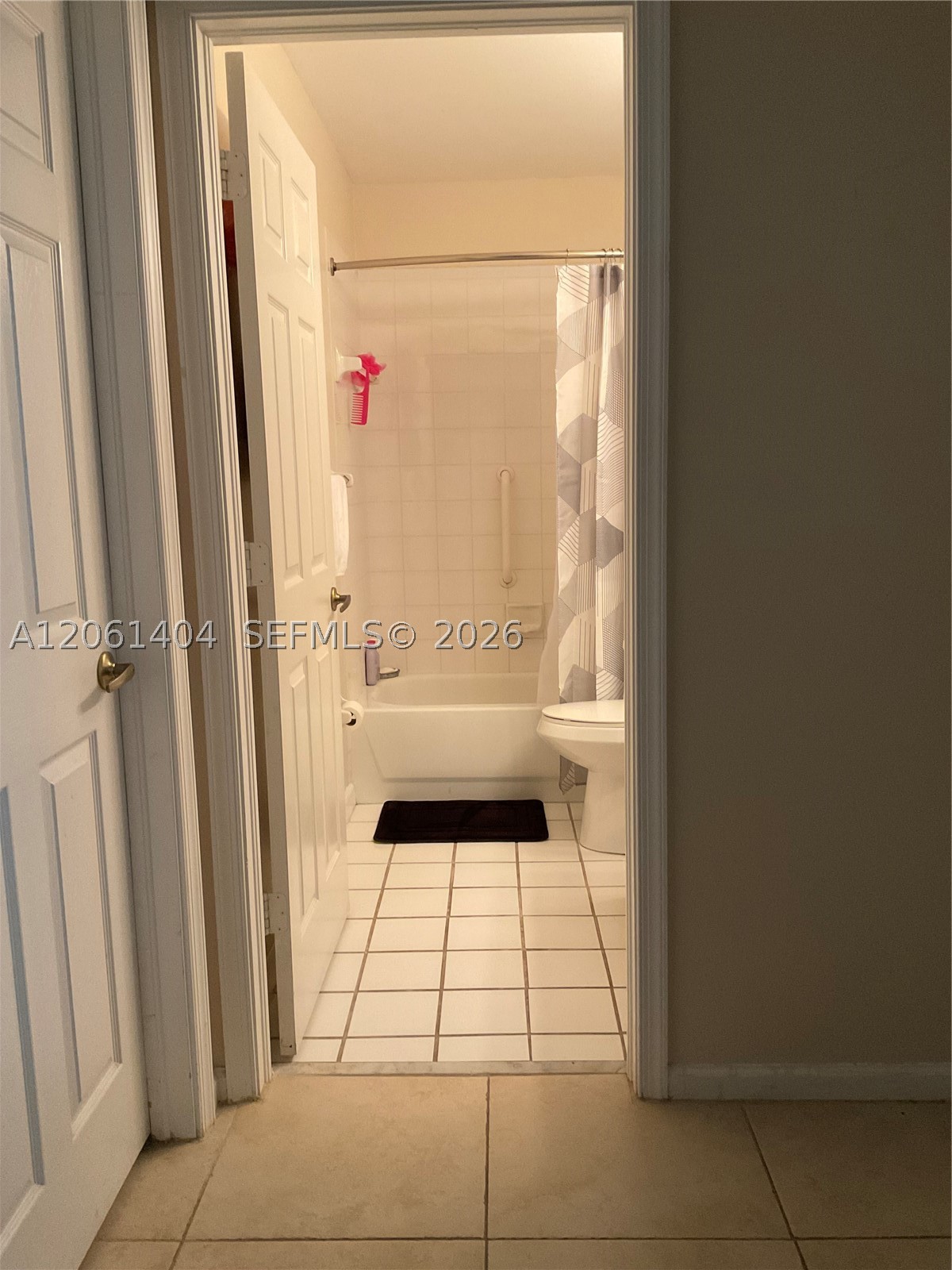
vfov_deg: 61.7
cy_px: 635
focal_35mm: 29
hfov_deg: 48.2
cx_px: 476
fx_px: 1063
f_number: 1.8
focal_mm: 3
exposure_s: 1/60
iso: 200
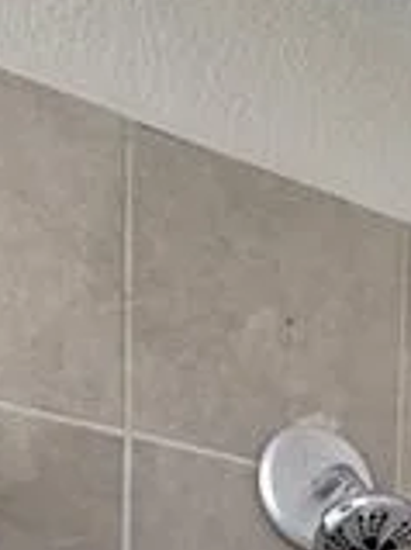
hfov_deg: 27.7
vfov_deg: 24.6
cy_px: 910
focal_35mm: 49
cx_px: 421
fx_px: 777
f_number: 1.9
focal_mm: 2.2
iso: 200
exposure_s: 1/60
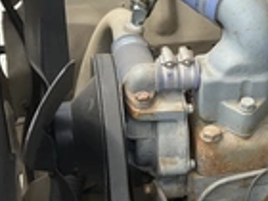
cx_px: 373
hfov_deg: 20.8
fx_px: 643
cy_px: 96
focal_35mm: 83
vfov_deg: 17.8
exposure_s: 1/208
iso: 20
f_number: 1.8
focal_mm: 3
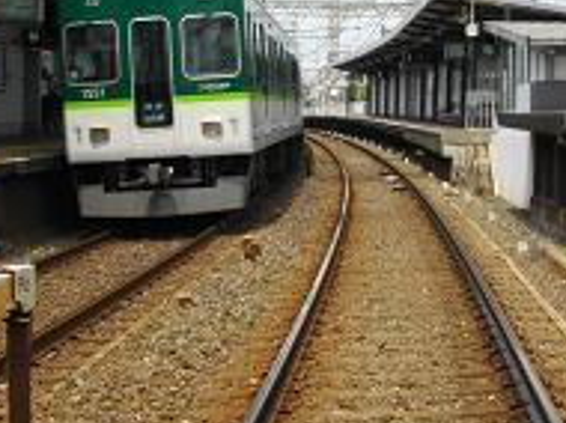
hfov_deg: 23.9
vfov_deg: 17.8
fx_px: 1339
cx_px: 252
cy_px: 107
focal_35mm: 82
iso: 100
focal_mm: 7.1
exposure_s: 1/250
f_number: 6.3
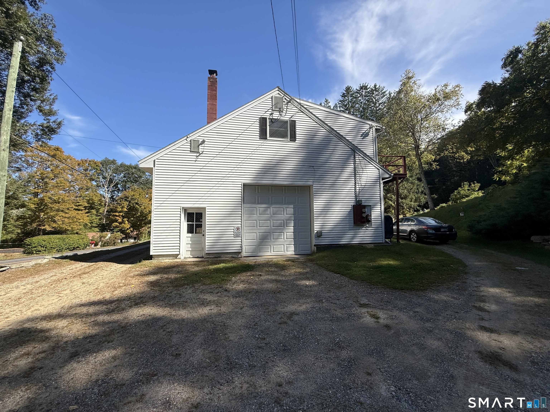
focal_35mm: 14
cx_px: 275
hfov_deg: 102.1
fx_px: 222
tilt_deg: +5.0
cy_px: 206
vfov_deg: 85.7
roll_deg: +0.9
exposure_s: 1/1534
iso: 50
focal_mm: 2.22
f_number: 2.2
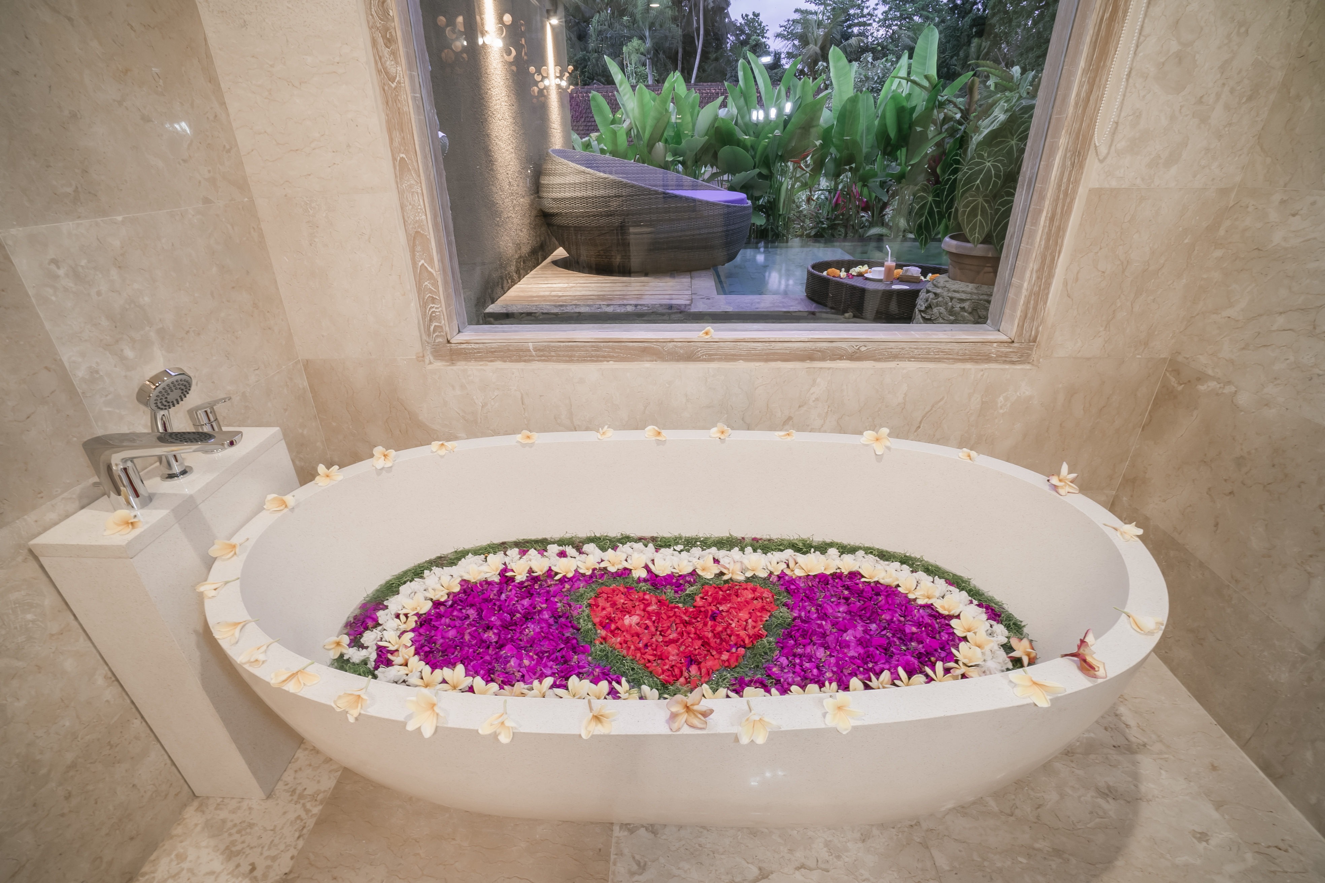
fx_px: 552
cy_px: 442
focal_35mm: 15
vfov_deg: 77.3
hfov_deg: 100.4
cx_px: 662
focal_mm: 10
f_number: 13
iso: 160
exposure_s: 6
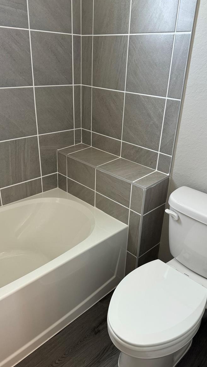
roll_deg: -3.1
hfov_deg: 42.9
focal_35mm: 27
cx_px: 106
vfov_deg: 69.8
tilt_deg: -26.0
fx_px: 263
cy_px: 188
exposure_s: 1/120
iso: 160
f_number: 1.78
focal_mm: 6.76
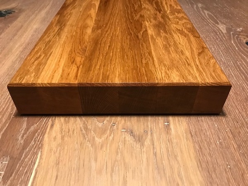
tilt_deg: -39.0
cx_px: 124
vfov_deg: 49.7
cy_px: 93
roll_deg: +0.8
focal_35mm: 28
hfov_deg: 63.4
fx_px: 201
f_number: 1.8
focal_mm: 3.99
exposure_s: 1/17
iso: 64
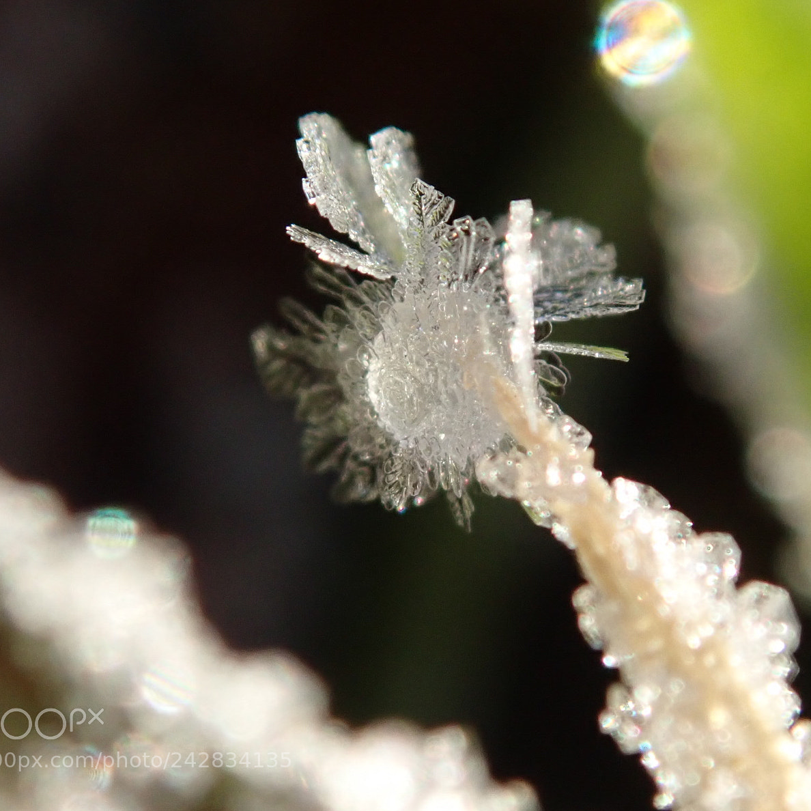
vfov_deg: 14.7
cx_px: 481
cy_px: 404
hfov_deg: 14.6
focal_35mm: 119
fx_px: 3154
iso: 500
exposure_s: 1/400
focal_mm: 18
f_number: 6.3
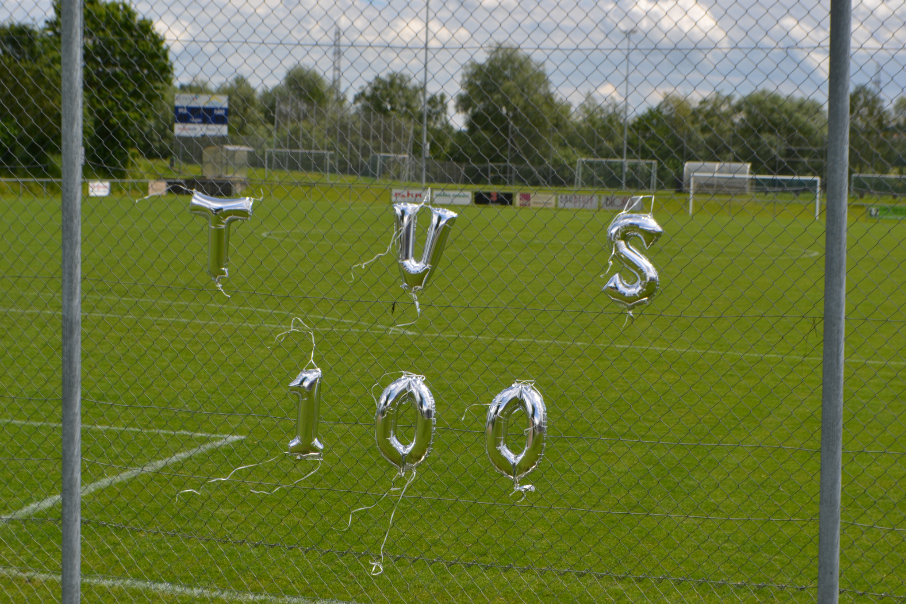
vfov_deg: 18.2
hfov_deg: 27.0
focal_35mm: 75
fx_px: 1887
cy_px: 302
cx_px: 453
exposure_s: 1/250
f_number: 8
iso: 100
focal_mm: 50
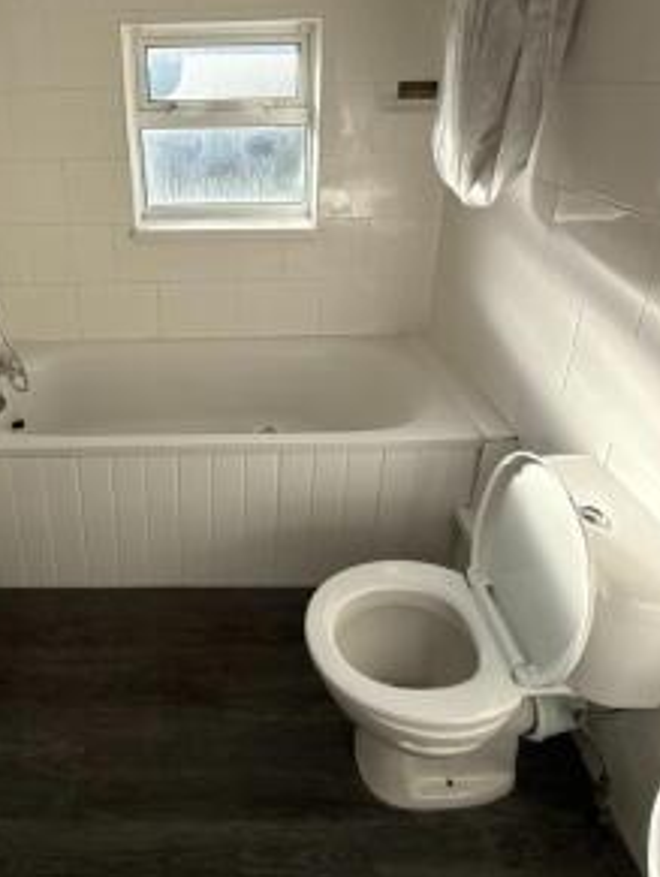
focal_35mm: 21
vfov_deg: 75.1
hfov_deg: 61.9
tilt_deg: -17.6
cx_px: 217
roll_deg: +0.4
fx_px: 533
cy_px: 258
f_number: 2.2
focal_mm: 2.22
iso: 64
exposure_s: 1/383
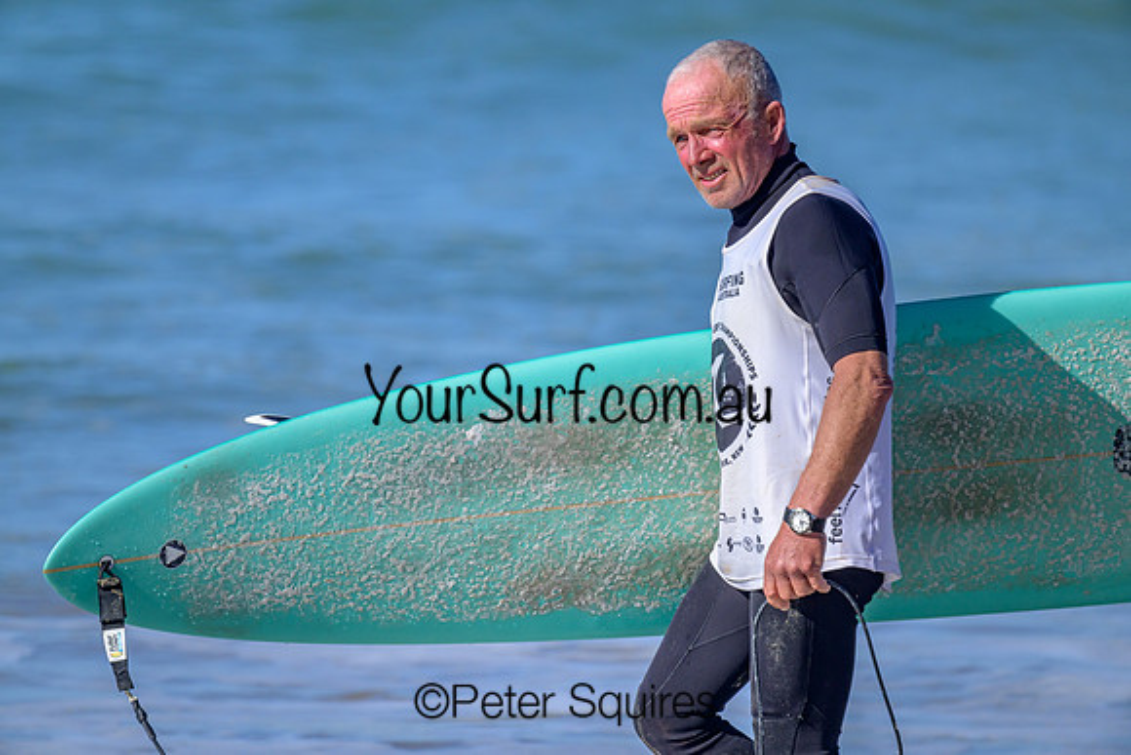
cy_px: 378
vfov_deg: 1.2
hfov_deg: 1.8
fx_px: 35197
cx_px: 566
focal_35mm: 1120
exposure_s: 1/2000
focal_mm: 1120
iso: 640
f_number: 9
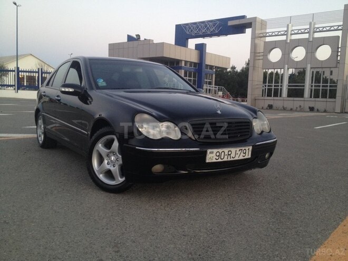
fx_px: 352
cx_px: 174
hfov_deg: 52.6
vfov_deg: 40.7
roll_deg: -2.3
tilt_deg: -8.0
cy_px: 130
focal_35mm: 35
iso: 100
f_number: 2.4
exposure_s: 1/20
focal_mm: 4.28
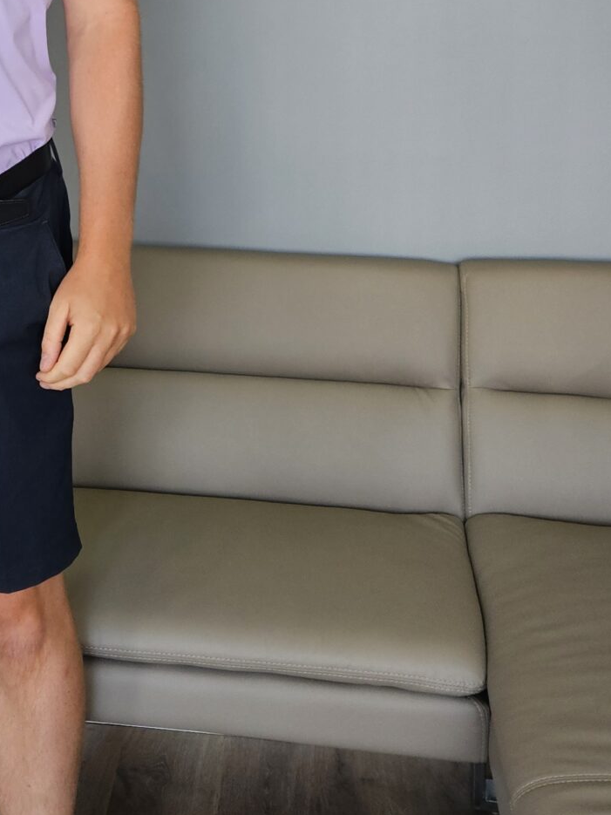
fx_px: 1483
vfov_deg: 29.3
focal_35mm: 63
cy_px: 58
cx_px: 78
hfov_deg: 22.8
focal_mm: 5.4
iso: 125
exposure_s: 1/100
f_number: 1.8
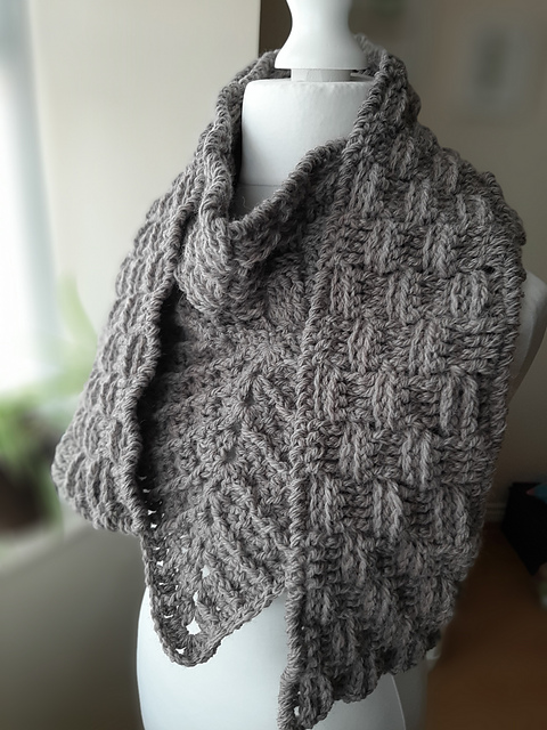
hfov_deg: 53.1
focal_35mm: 26
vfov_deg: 67.3
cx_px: 274
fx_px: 548
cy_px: 365
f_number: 1.7
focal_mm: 3.93
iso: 40
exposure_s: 1/25
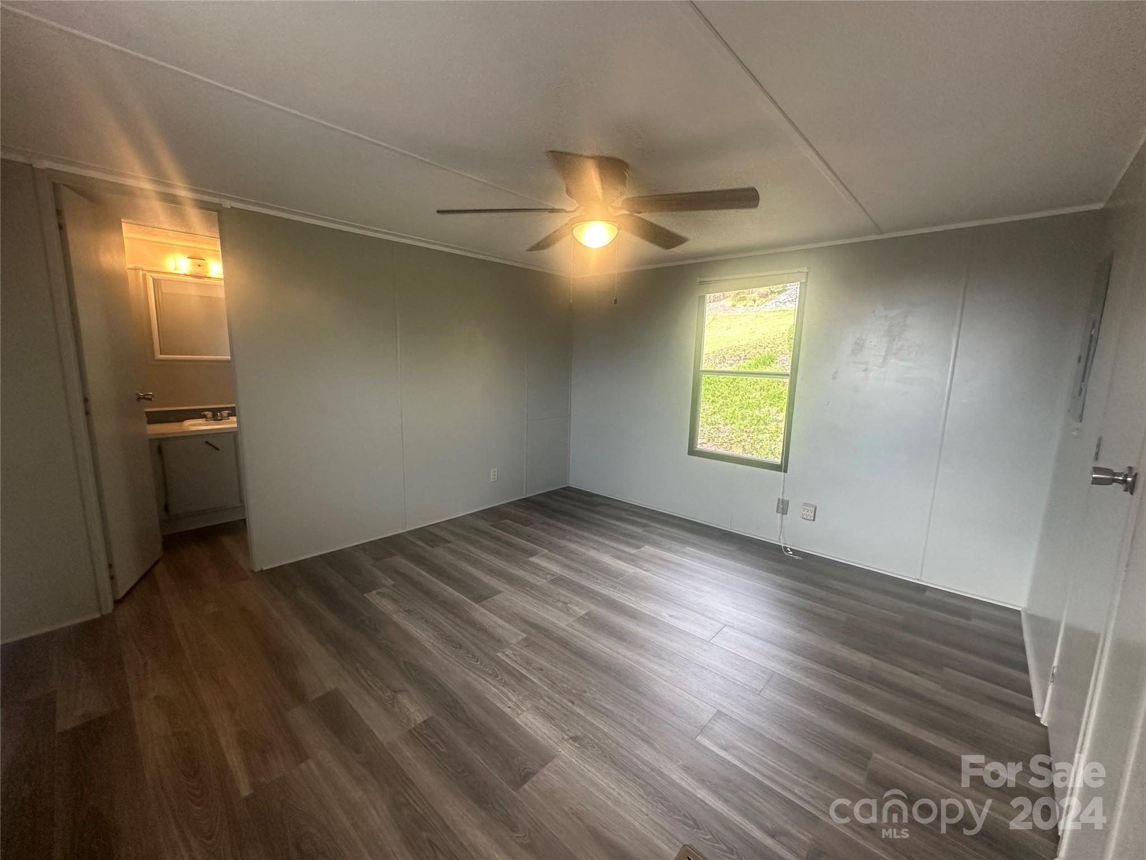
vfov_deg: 85.7
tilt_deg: -9.6
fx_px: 463
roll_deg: -1.8
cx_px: 573
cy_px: 430
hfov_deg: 102.1
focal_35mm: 14
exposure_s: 1/120
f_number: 2.2
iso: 200
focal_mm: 2.22
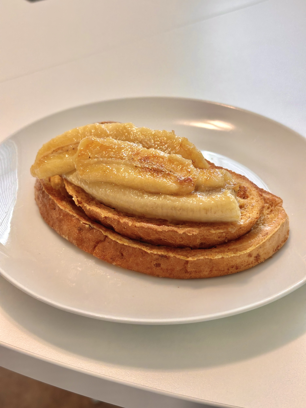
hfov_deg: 30.3
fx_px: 566
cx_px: 153
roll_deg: +0.0
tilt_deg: -37.1
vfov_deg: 39.7
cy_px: 204
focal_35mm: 48
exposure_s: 1/120
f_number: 1.78
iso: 100
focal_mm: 6.86
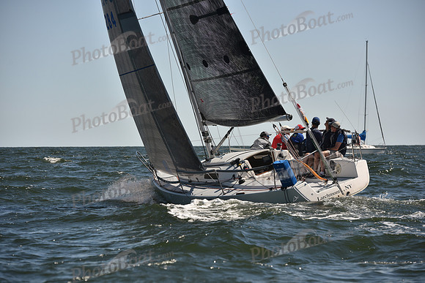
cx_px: 212
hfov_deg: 15.2
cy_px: 142
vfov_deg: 10.2
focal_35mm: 135
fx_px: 1594
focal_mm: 135
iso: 250
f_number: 5
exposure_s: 1/1250
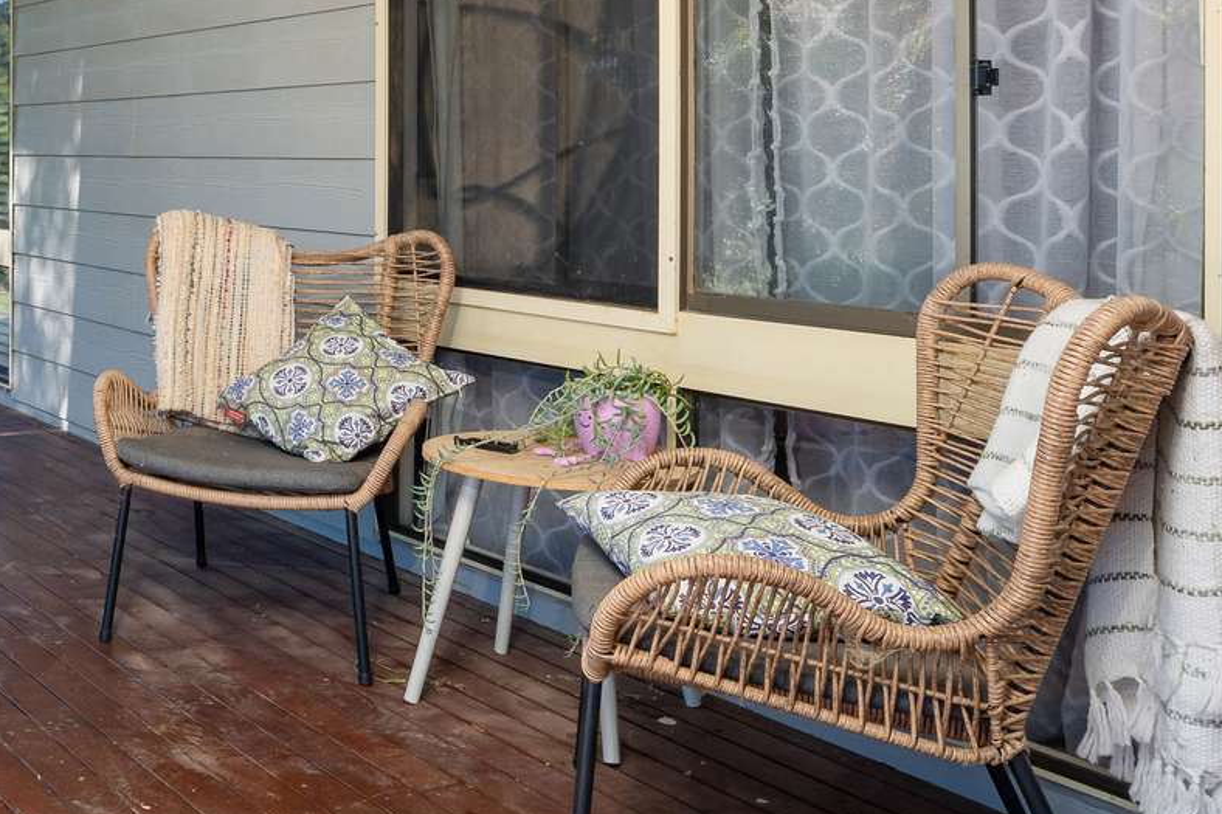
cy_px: 163
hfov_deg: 40.0
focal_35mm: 39
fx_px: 1323
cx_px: -130
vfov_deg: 33.2
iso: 320
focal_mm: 16
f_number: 9
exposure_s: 1/30
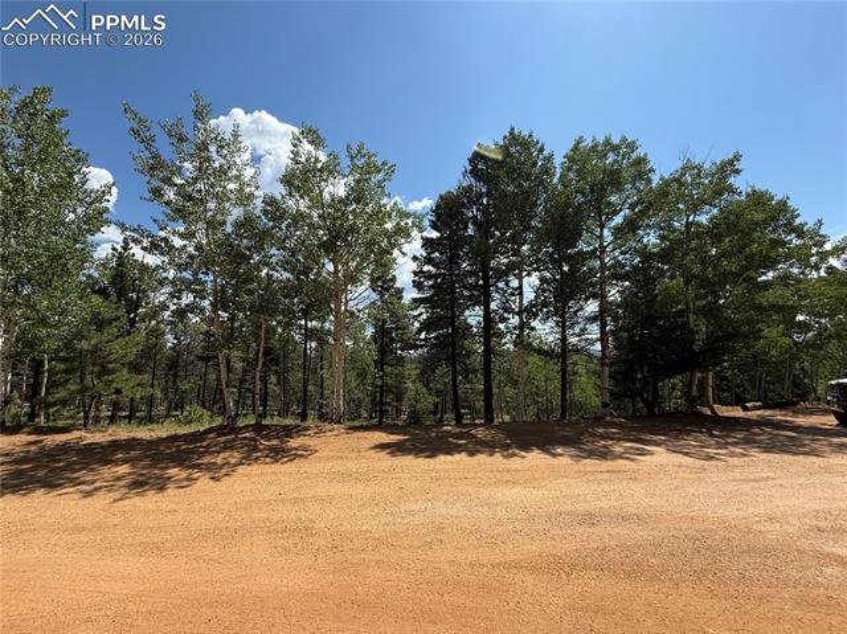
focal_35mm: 14
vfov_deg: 85.6
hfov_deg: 102.1
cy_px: 317
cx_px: 424
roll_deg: +2.0
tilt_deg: +6.4
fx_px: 342
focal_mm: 2.22
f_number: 2.2
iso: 64
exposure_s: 1/1848
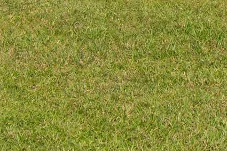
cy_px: -218
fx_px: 1368
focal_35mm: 217
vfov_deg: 6.0
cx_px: 167
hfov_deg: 9.5
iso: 100
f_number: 9
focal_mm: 20
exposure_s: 1/320
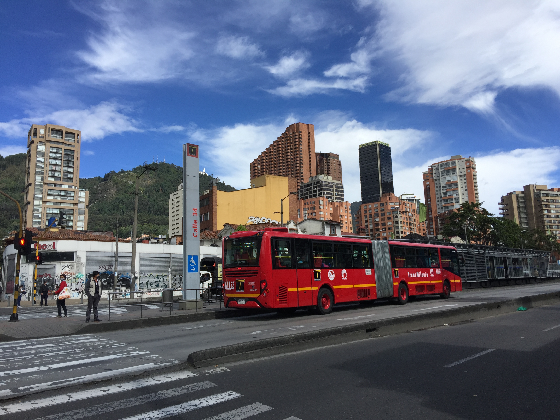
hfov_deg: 61.7
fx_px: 469
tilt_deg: +9.3
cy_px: 210
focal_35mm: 29
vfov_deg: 48.2
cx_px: 280
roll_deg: +0.3
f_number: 2.2
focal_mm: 4.15
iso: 32
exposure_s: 1/1980
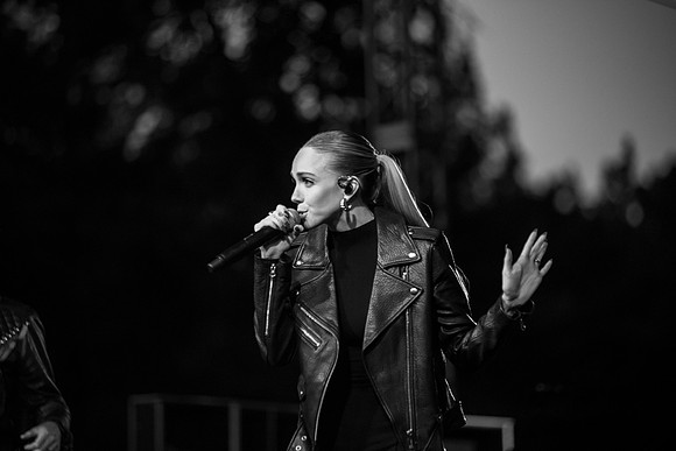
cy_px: 226
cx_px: 338
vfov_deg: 7.4
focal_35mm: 185
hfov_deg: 11.1
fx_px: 3475
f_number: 2.8
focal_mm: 185
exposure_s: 1/640
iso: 2000
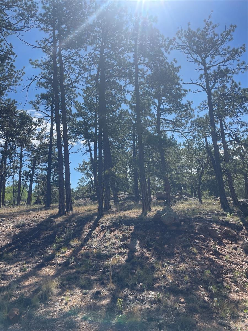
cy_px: 166
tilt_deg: +13.9
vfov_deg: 67.3
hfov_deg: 53.1
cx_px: 124
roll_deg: +3.1
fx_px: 248
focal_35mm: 26
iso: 32
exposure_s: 1/3125
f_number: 1.6
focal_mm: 4.2
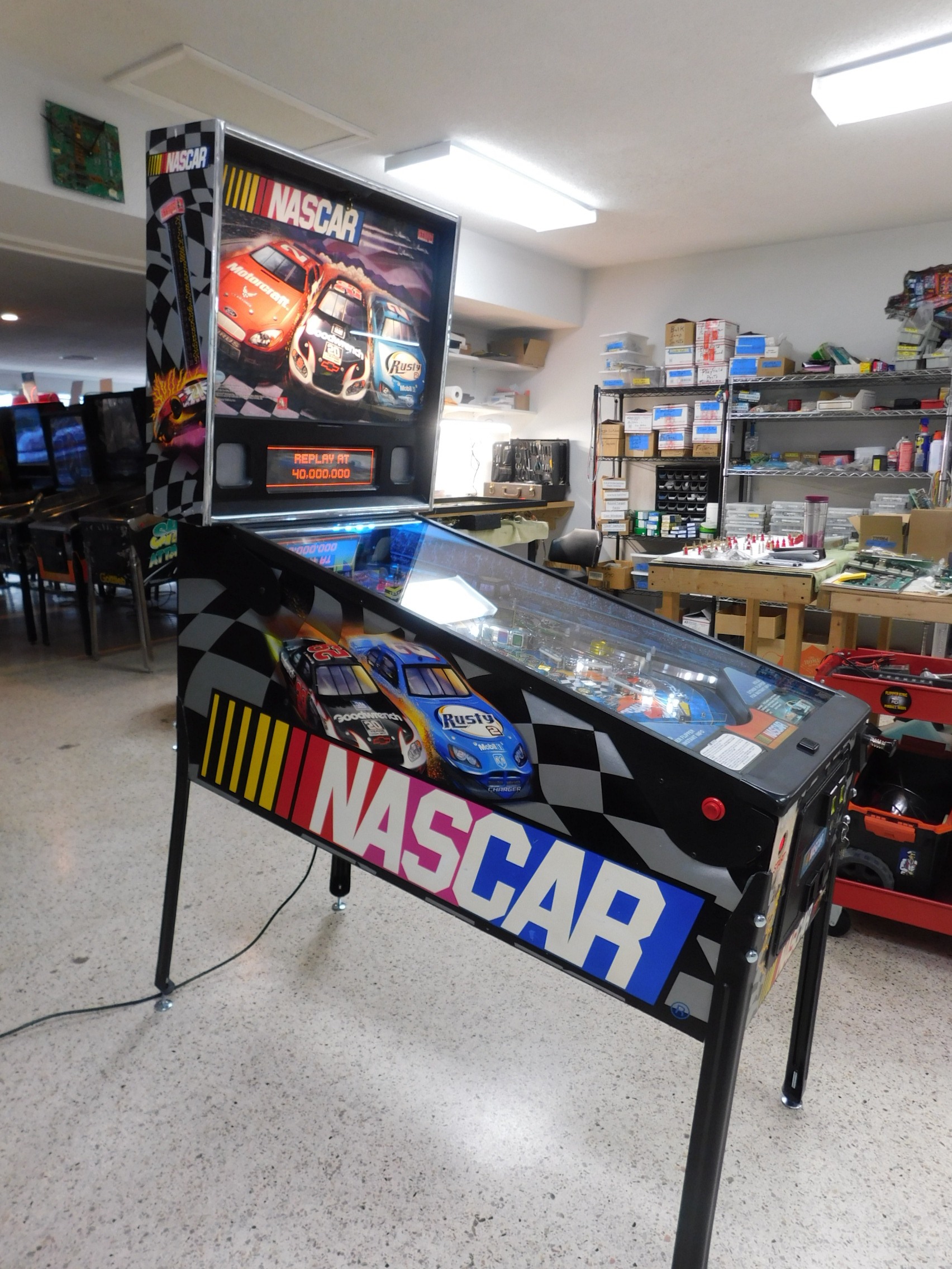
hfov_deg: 58.9
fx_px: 843
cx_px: 476
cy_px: 634
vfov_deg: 73.9
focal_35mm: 23
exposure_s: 1/30
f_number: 3
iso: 140
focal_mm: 4
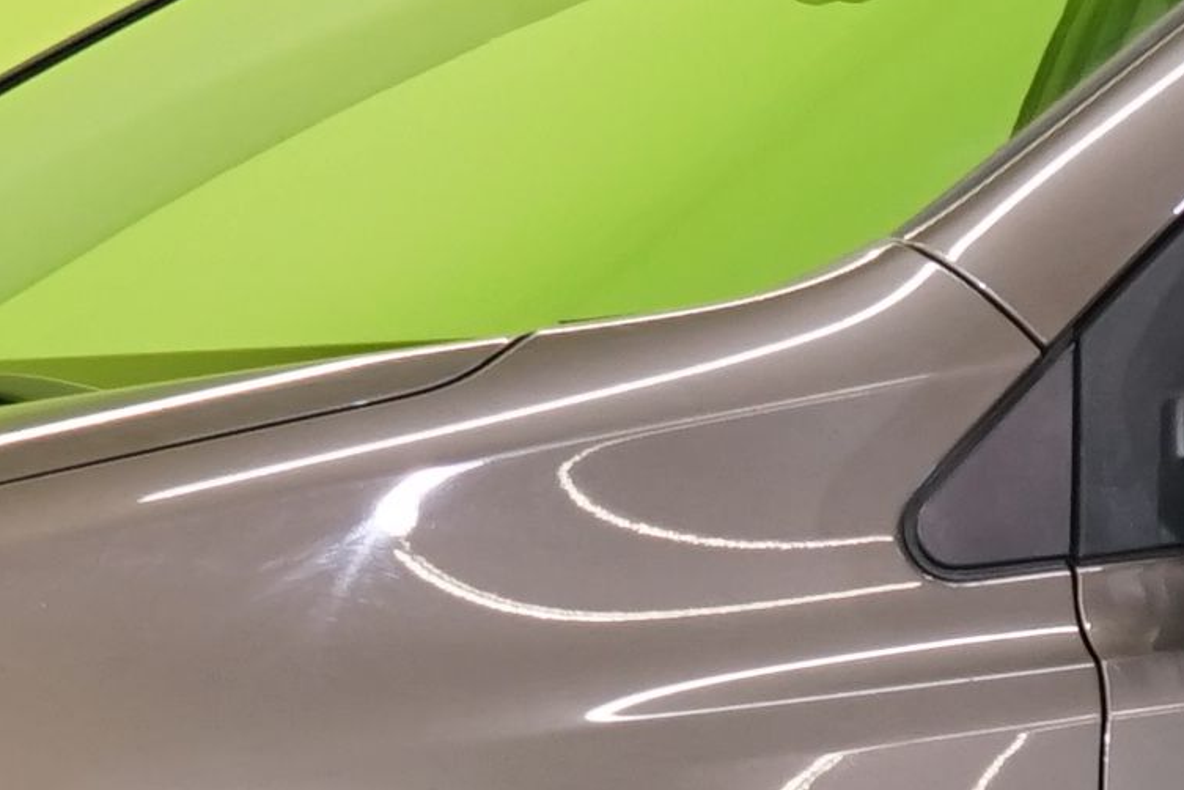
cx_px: 967
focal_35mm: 255
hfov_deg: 8.1
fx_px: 8386
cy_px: 1095
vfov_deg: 5.4
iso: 500
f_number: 5.6
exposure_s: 1/30
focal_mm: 32
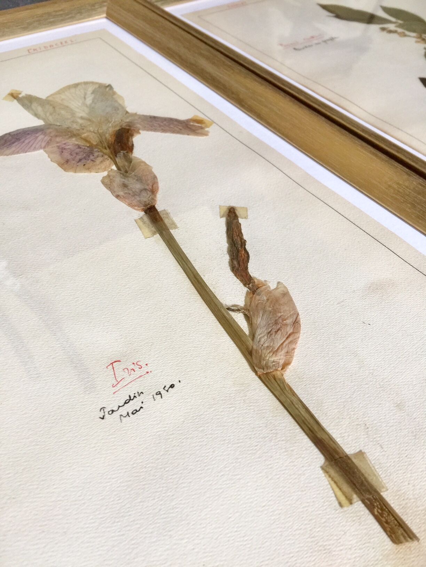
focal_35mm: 29
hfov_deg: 48.2
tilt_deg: -48.4
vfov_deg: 61.7
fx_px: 476
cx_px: 213
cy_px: 284
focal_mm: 4.15
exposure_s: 1/17
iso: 64
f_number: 2.2
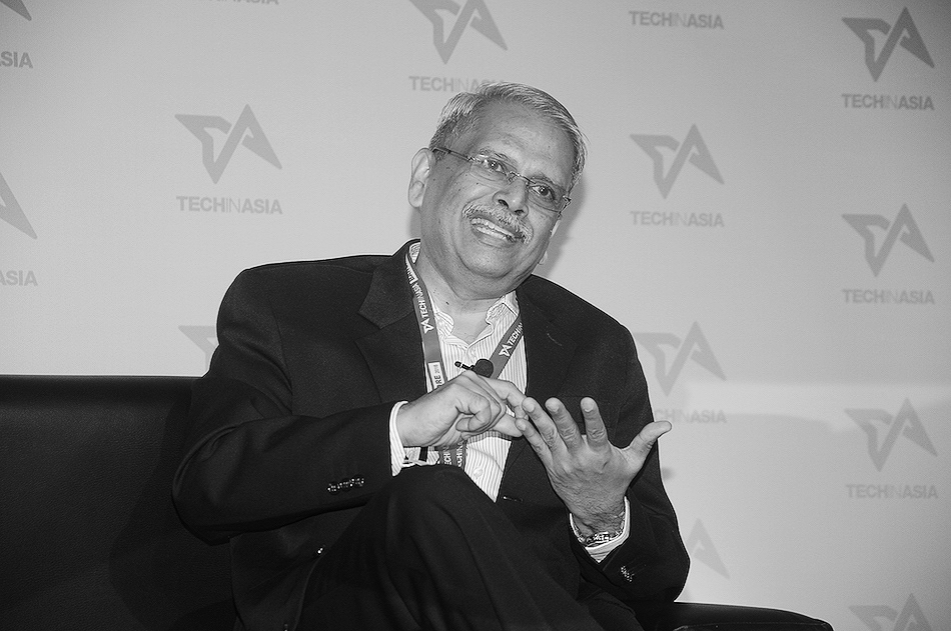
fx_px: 4156
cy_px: 316
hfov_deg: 13.1
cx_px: 476
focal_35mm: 158
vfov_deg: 8.7
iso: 640
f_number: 5.6
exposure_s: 1/125
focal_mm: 105
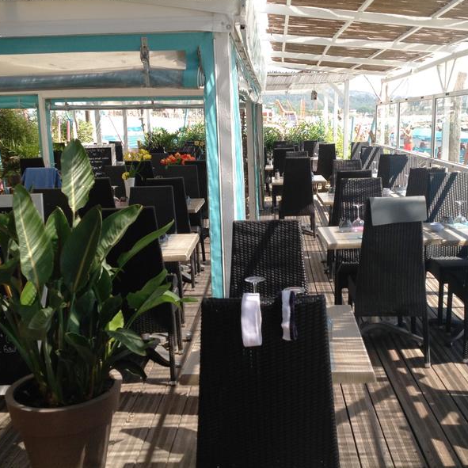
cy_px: 232
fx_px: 642
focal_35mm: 42
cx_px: 268
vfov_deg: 40.0
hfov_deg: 39.9
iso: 50
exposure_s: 1/465
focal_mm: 4.28
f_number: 2.4
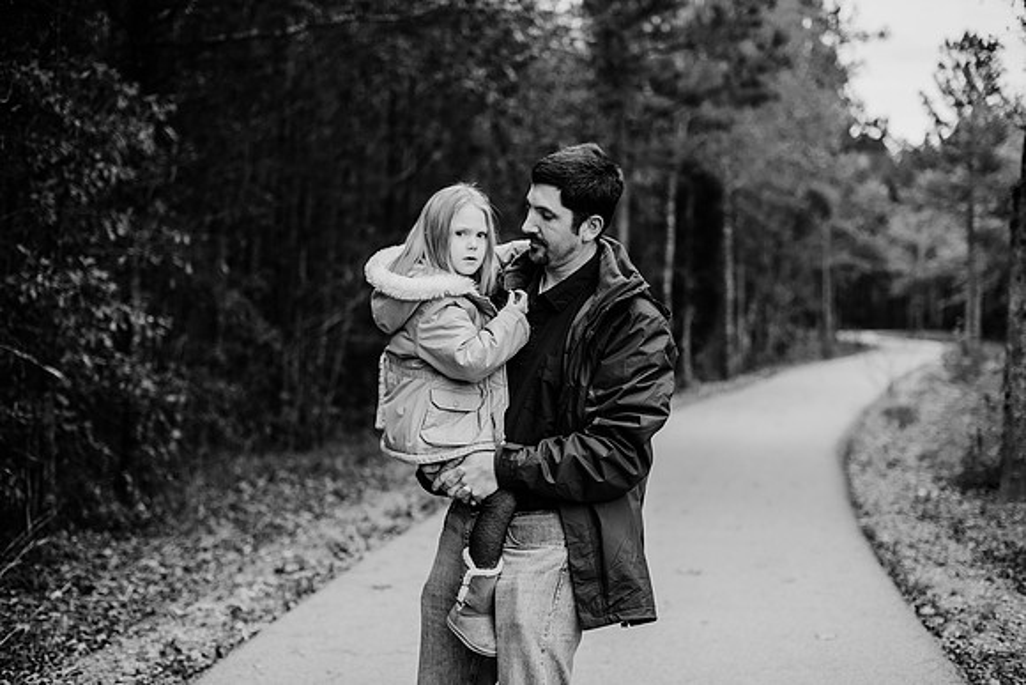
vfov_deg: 27.0
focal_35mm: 50
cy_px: 342
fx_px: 1425
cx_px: 513
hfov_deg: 39.6
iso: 320
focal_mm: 50
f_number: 2.2
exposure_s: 1/800
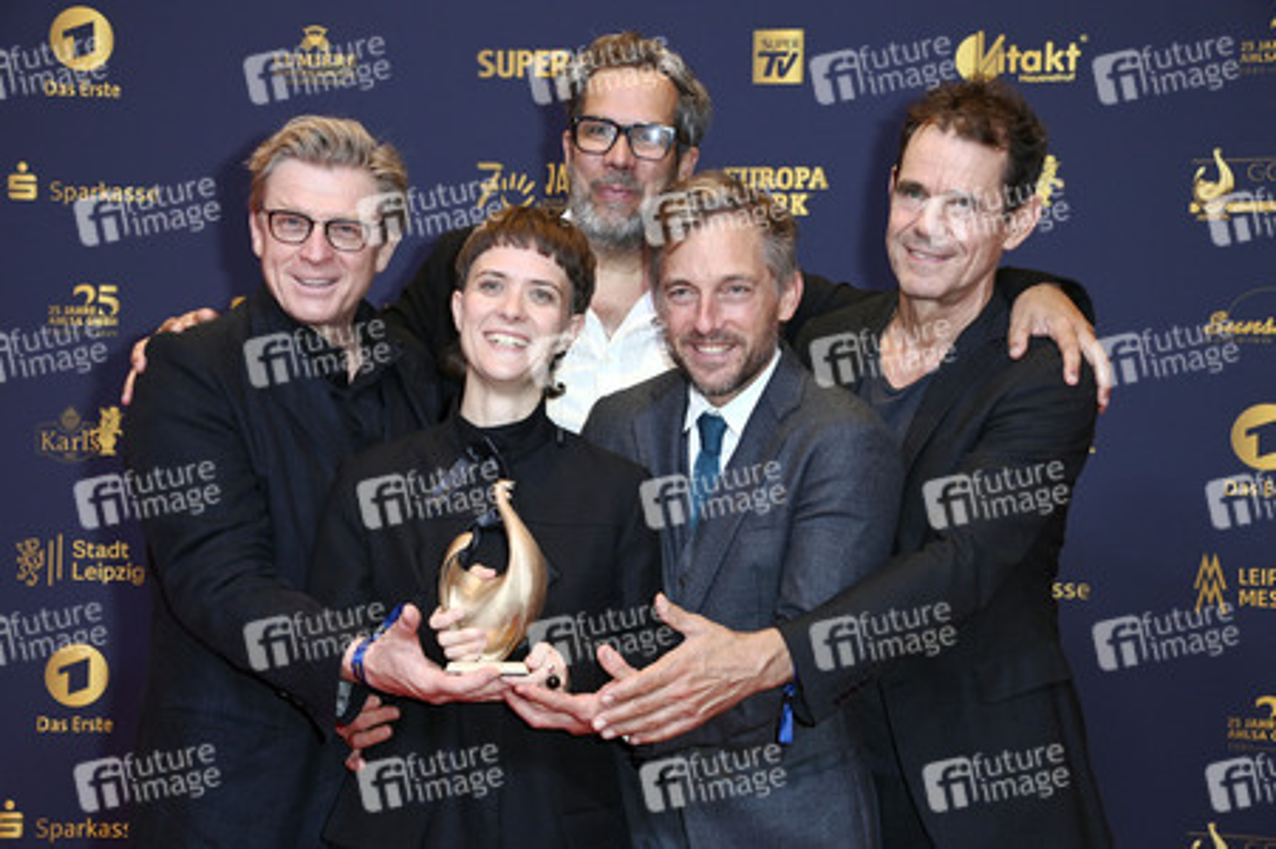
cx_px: 638
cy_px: 424
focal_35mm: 58
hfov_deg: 34.5
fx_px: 2054
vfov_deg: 23.3
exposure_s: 1/200
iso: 1000
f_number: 5.6
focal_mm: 58
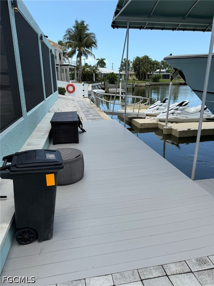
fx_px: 198
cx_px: 107
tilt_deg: -18.5
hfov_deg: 56.8
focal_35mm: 24
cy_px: 143
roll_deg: -0.3
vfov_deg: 71.6
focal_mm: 6.76
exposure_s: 1/3425
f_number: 1.78
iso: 80
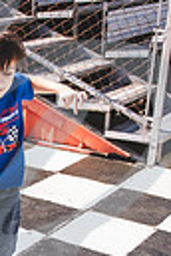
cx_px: -97
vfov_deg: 23.1
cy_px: 262
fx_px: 598
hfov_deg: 14.9
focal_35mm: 84
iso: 100
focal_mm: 24
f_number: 2.8
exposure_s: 1/1600
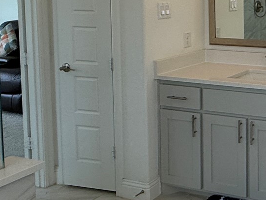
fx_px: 407
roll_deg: -0.8
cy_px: 11
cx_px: 360
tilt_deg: -1.9
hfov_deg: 28.5
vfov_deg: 26.4
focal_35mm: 53
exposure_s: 1/162
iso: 64
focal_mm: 2.22
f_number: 2.2
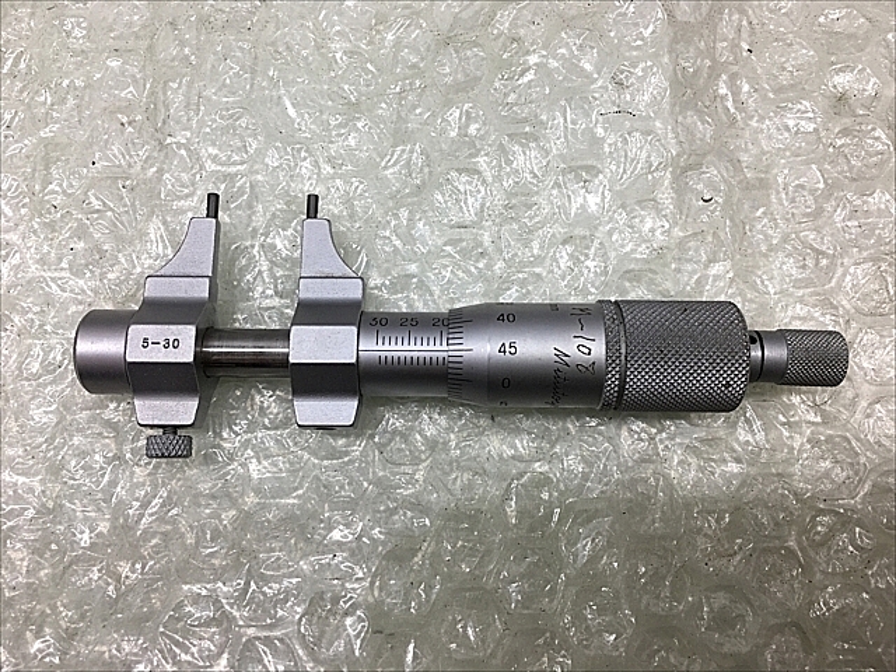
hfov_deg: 61.7
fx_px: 751
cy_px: 336
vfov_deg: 48.2
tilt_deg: -78.4
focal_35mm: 29
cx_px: 448
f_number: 2.2
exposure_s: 1/120
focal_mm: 4.15
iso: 25
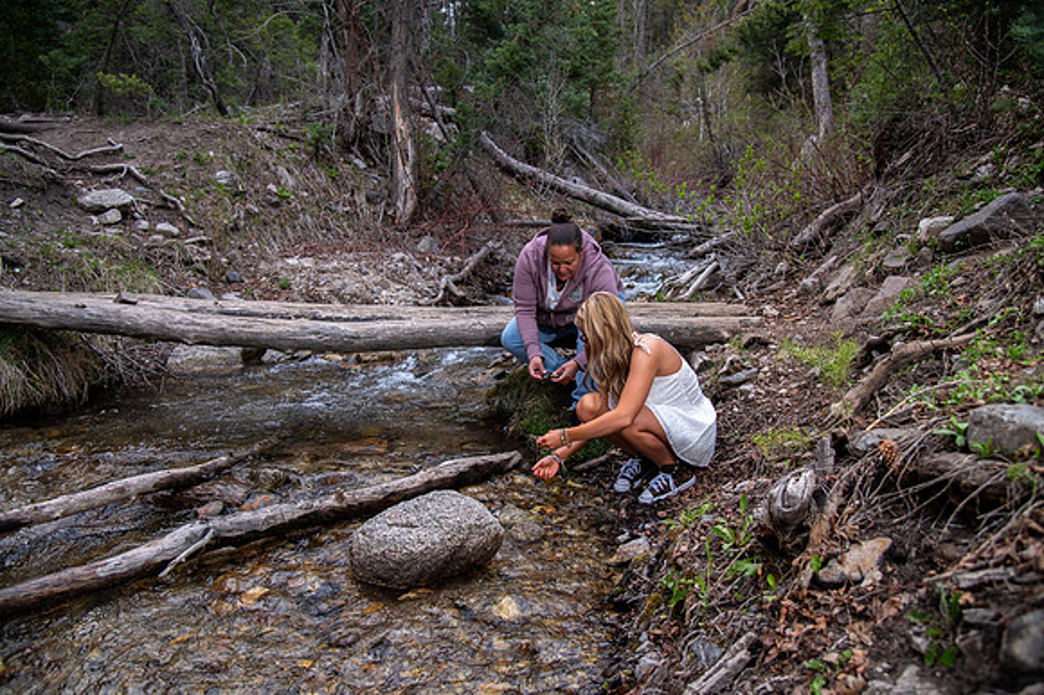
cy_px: 348
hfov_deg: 67.4
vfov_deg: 47.9
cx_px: 522
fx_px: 783
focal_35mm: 27
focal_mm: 27
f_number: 4
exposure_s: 1/125
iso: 1250
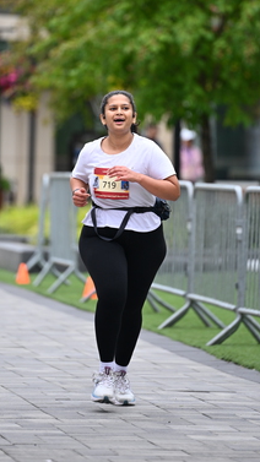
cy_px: 136
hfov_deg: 4.0
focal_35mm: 306
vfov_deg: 7.0
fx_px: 3751
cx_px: 118
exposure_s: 1/1250
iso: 400
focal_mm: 200
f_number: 2.8
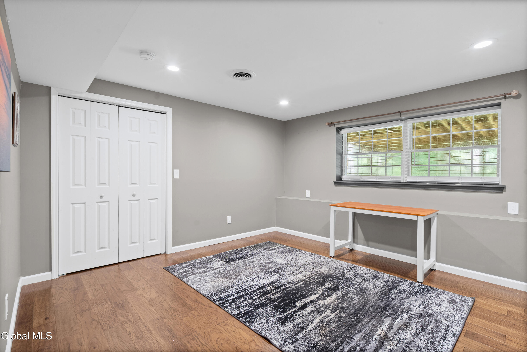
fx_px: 234
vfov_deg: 73.8
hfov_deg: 96.7
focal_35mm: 16
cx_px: 264
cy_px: 176
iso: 800
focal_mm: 16
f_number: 8
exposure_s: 1/1.67
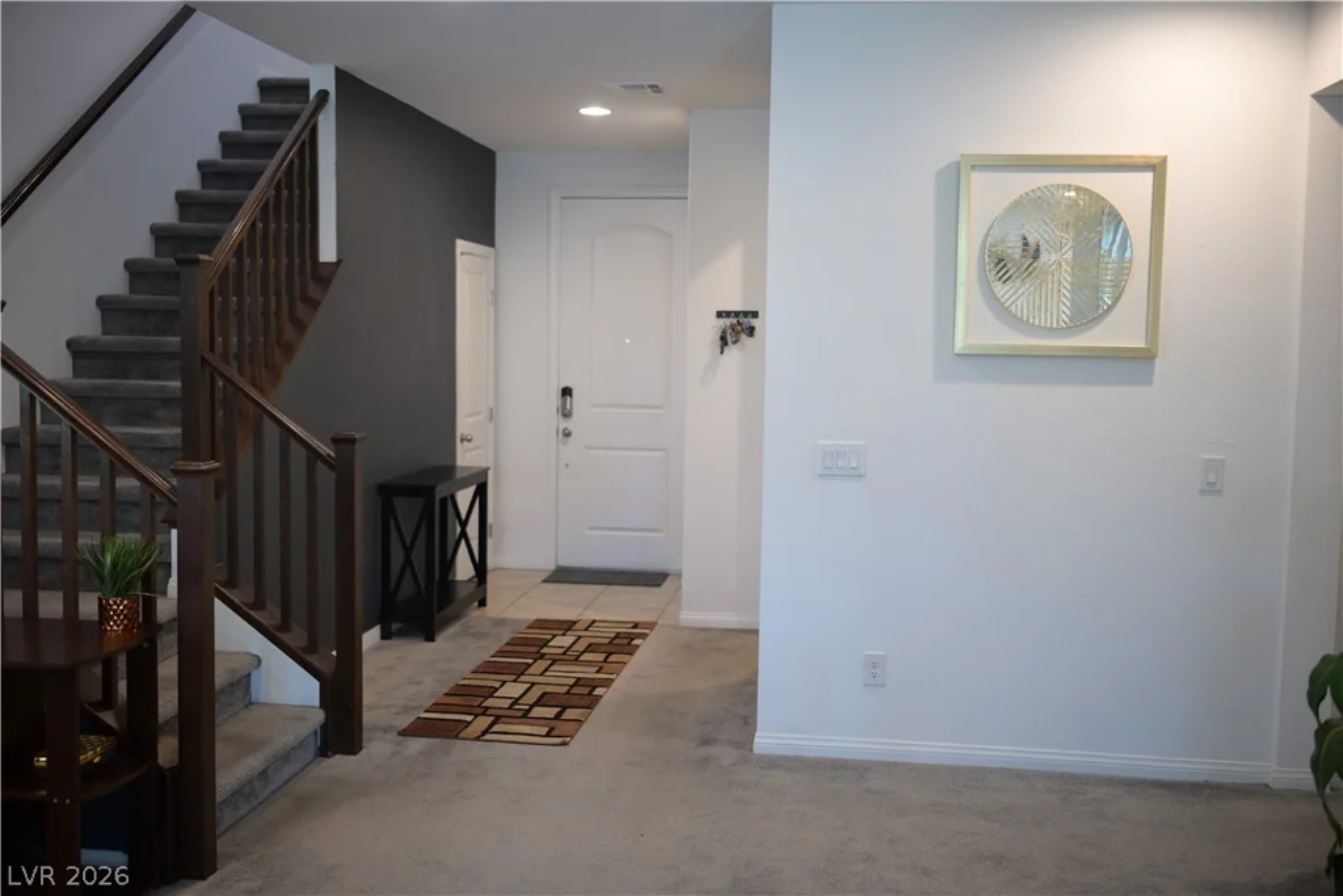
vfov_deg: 37.9
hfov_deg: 54.4
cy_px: 448
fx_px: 1306
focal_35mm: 35
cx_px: 672
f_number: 2
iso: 1000
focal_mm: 35
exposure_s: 1/160
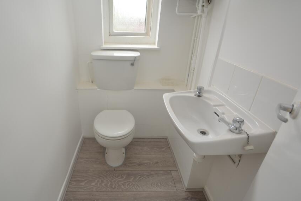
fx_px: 151
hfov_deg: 89.7
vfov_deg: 67.1
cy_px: 86
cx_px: 134
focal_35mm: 18
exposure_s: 1/80
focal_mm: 10
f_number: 4.5
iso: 200
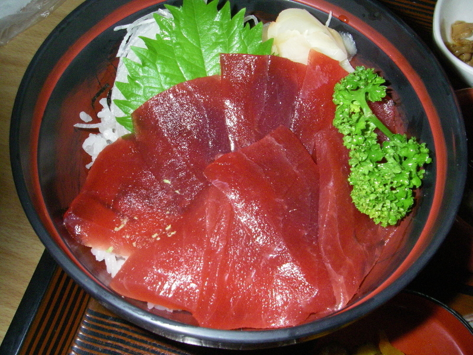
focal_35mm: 38
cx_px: 236
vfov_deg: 37.7
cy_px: 178
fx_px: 519
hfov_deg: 49.0
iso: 400
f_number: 6.6
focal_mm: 6.3
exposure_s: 1/50
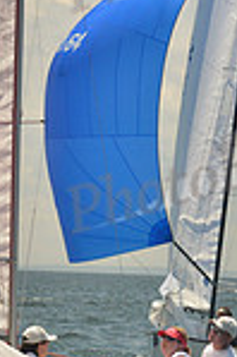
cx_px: -55
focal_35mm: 320
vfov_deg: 6.4
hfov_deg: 4.3
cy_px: 329
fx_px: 3167
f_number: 5.6
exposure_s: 1/800
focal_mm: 82
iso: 200
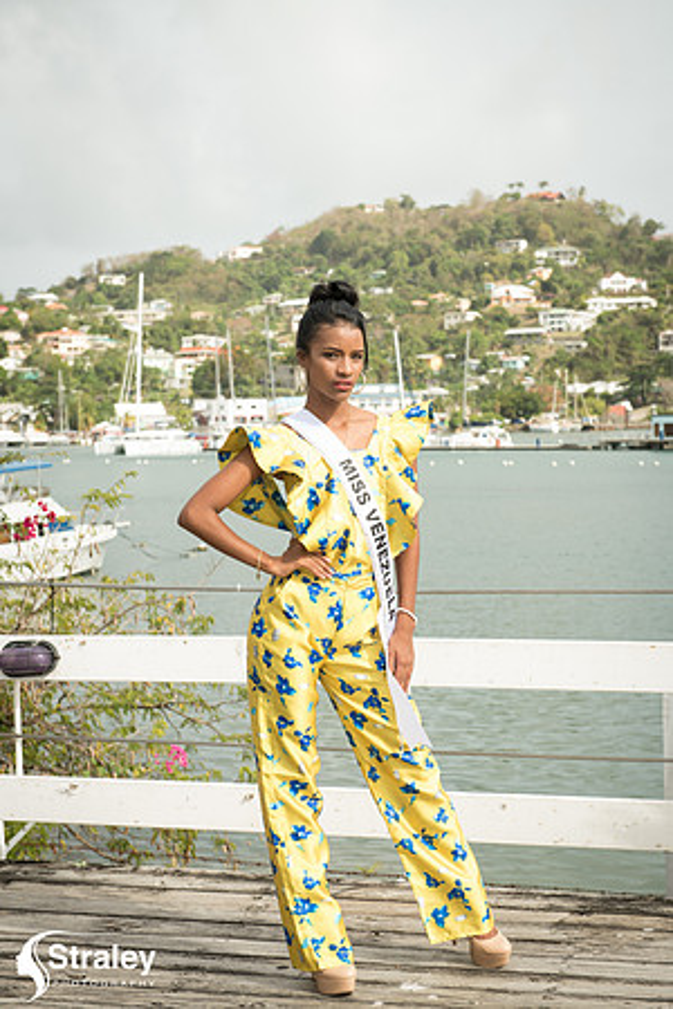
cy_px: 504
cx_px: 336
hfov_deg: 20.6
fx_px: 1851
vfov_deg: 30.5
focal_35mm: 66
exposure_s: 1/160
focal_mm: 66
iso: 100
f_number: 7.1
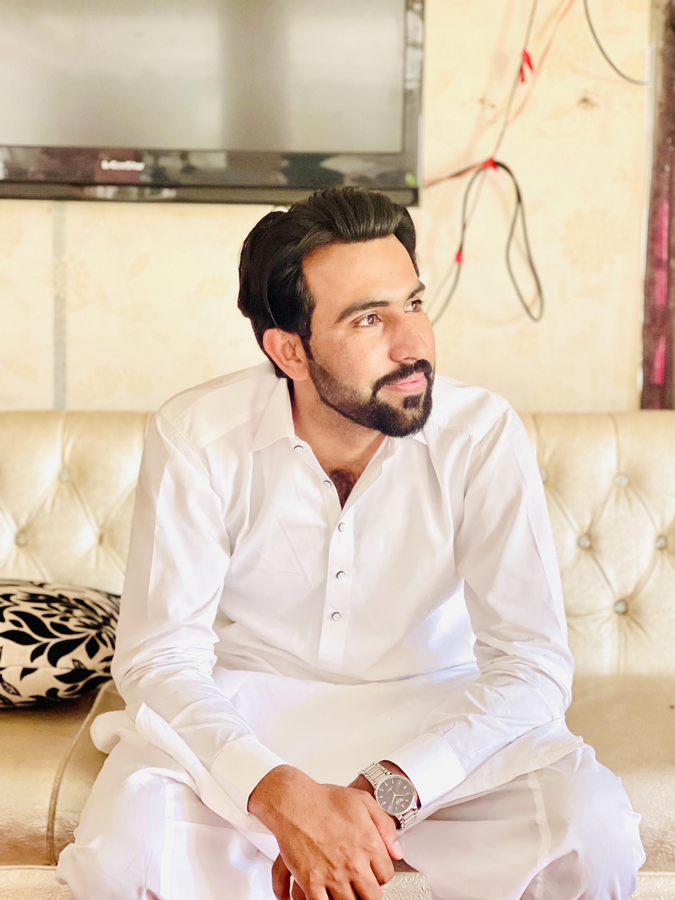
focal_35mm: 64
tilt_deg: -3.7
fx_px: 1664
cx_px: 338
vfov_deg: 30.3
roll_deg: +0.2
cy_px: 450
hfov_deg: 22.9
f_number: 2.2
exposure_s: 1/28
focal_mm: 7.5
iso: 400
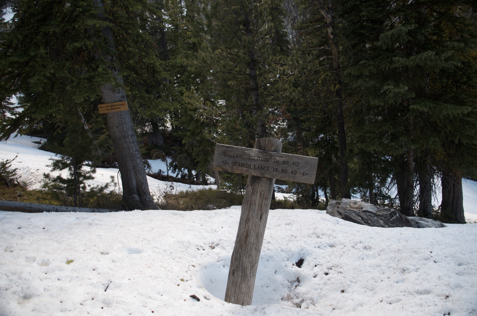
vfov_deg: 47.7
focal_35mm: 27
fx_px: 357
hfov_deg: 67.5
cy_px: 158
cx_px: 238
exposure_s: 1/160
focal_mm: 18
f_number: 4
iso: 320
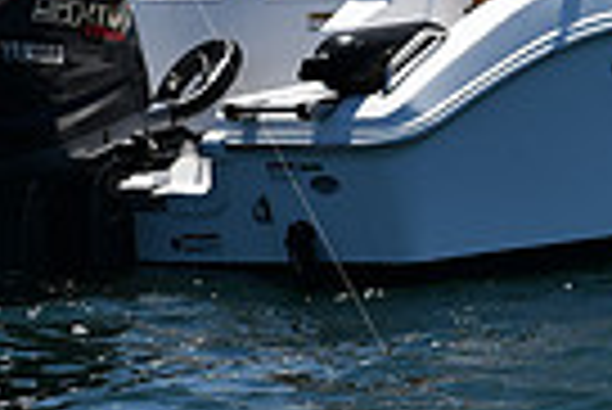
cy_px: -169
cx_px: 1048
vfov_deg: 2.3
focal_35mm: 607
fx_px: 10330
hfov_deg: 3.4
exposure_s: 1/500
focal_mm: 95
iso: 100
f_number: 8
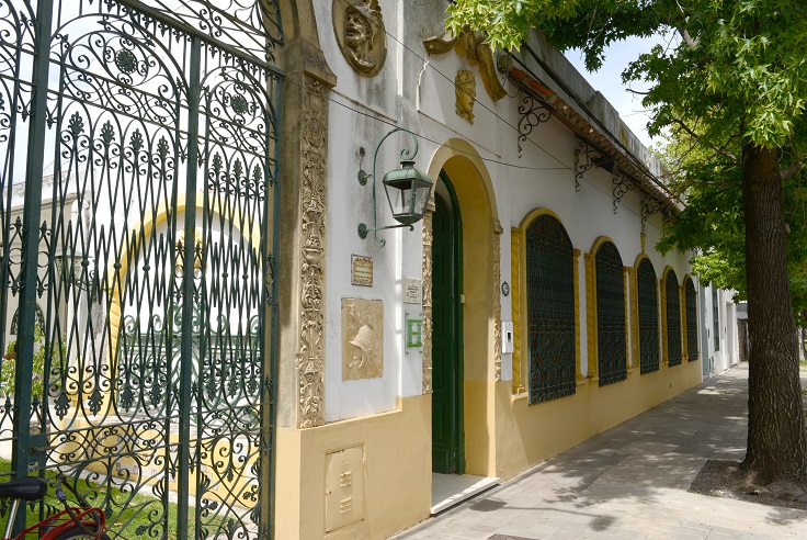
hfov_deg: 63.6
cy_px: 270
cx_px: 404
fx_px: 651
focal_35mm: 29
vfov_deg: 45.0
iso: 200
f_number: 13
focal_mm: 29
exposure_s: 1/250
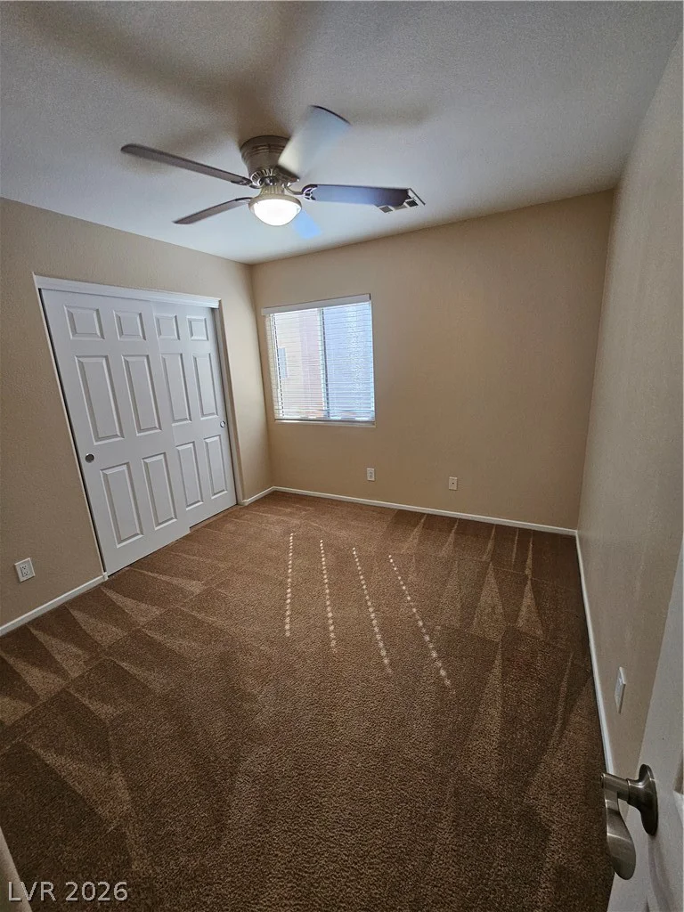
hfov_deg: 89.9
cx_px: 342
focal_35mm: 13
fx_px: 343
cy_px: 456
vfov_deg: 106.2
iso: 250
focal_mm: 2.2
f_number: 2.2
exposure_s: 1/60
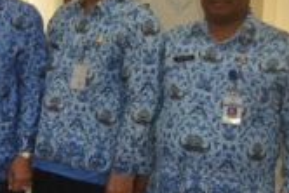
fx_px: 908
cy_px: 115
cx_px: -245
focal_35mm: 113
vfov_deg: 12.1
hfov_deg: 15.4
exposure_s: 1/30
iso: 800
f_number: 5.6
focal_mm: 18
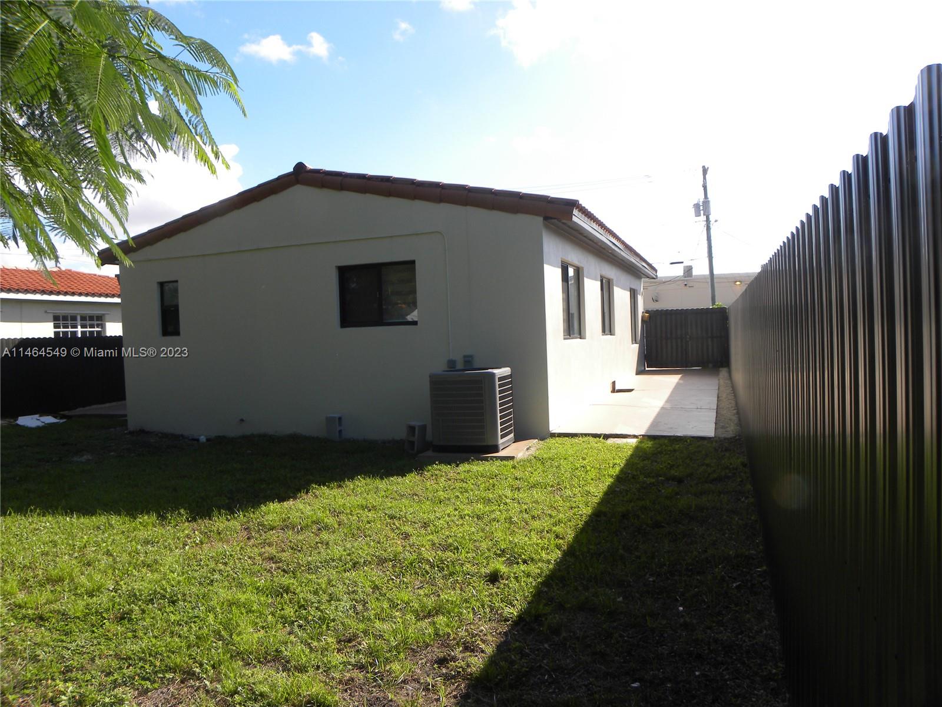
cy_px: 354
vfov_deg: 53.1
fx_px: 708
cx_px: 471
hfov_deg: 67.3
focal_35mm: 26
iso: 64
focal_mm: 4.6
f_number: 5
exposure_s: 1/226
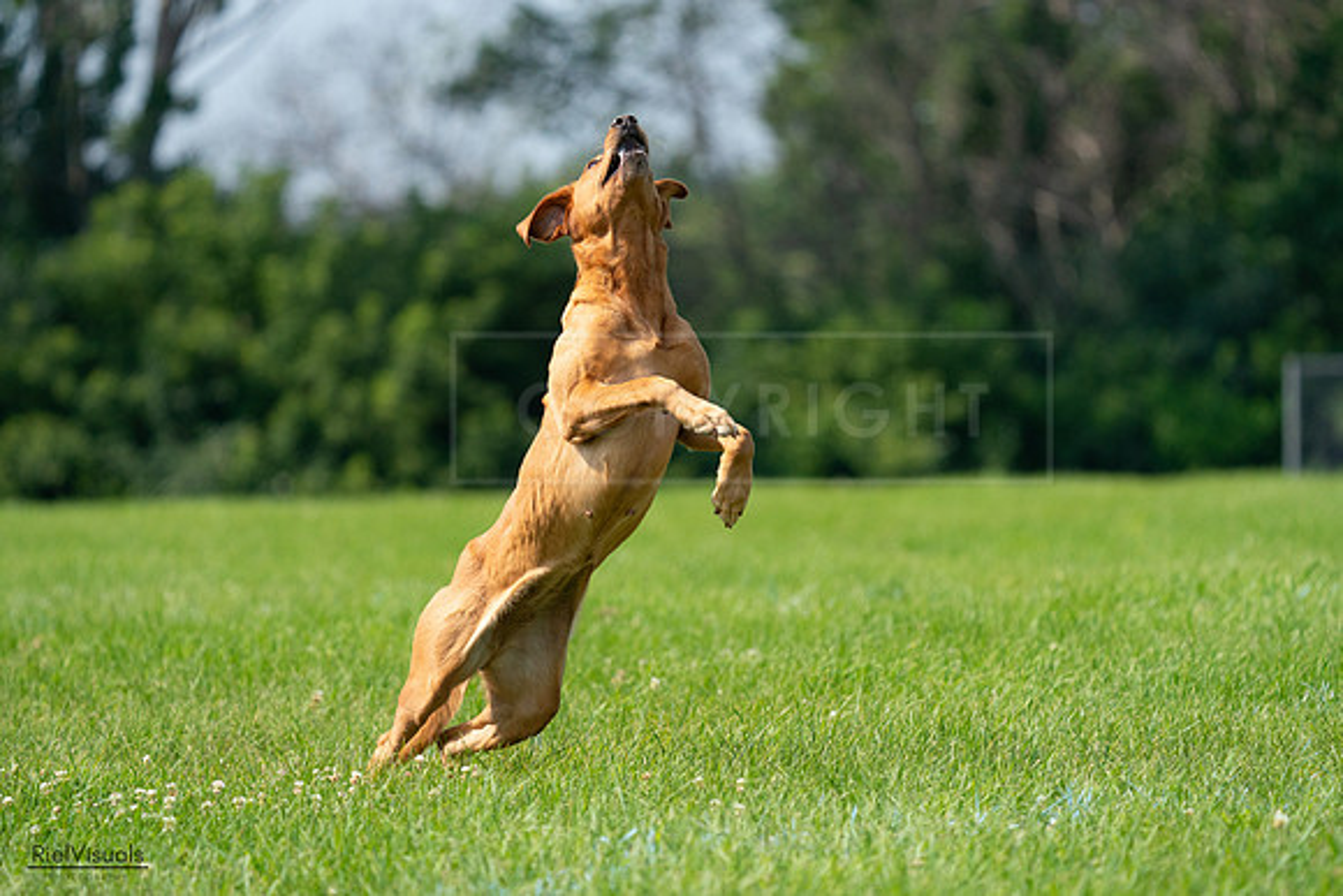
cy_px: 448
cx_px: 672
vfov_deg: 4.5
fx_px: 11306
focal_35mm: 303
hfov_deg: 6.8
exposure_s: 1/4000
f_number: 6.3
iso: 1250
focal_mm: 303
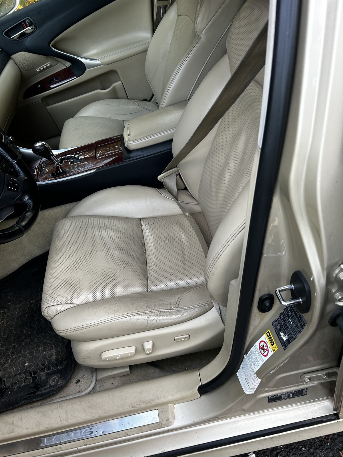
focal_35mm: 26
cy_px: 228
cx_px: 172
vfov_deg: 67.3
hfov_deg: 53.1
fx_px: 344
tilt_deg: -44.3
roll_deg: +19.9
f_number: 1.5
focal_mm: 5.7
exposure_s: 1/216
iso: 40
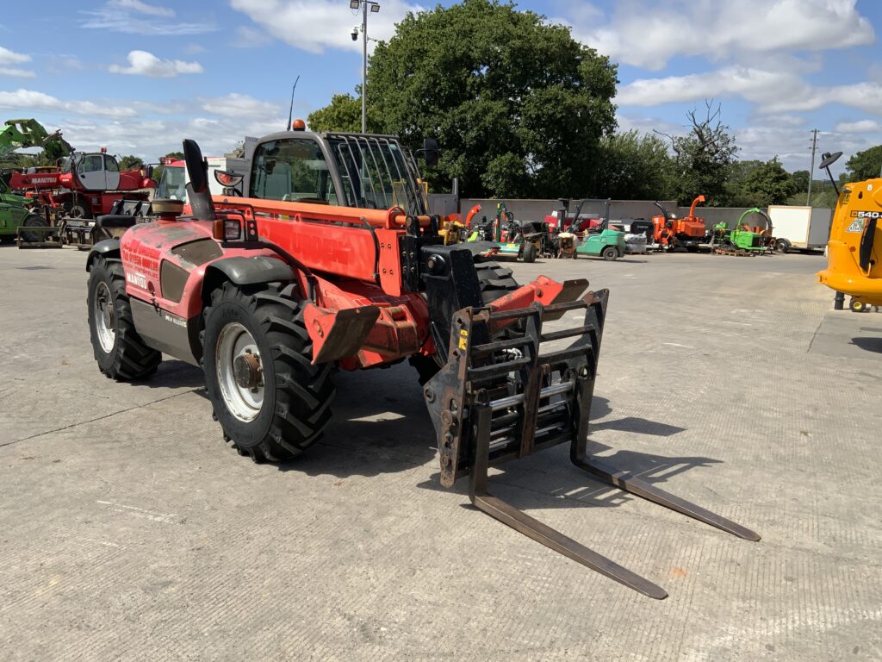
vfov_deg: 48.2
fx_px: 739
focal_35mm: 29
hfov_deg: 61.7
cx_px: 441
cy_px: 331
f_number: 1.8
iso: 20
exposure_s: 1/1984
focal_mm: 3
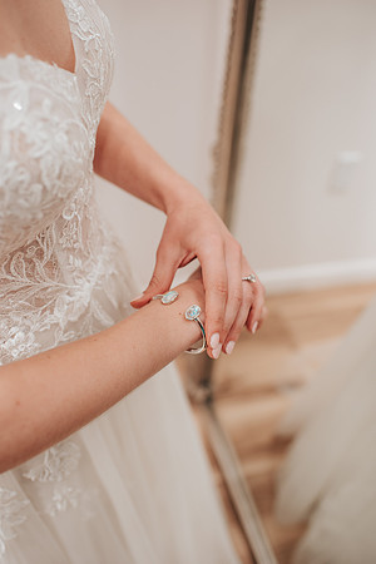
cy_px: 282
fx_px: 548
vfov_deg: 54.4
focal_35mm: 35
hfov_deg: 37.9
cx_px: 188
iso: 320
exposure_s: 1/125
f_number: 2.8
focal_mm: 35
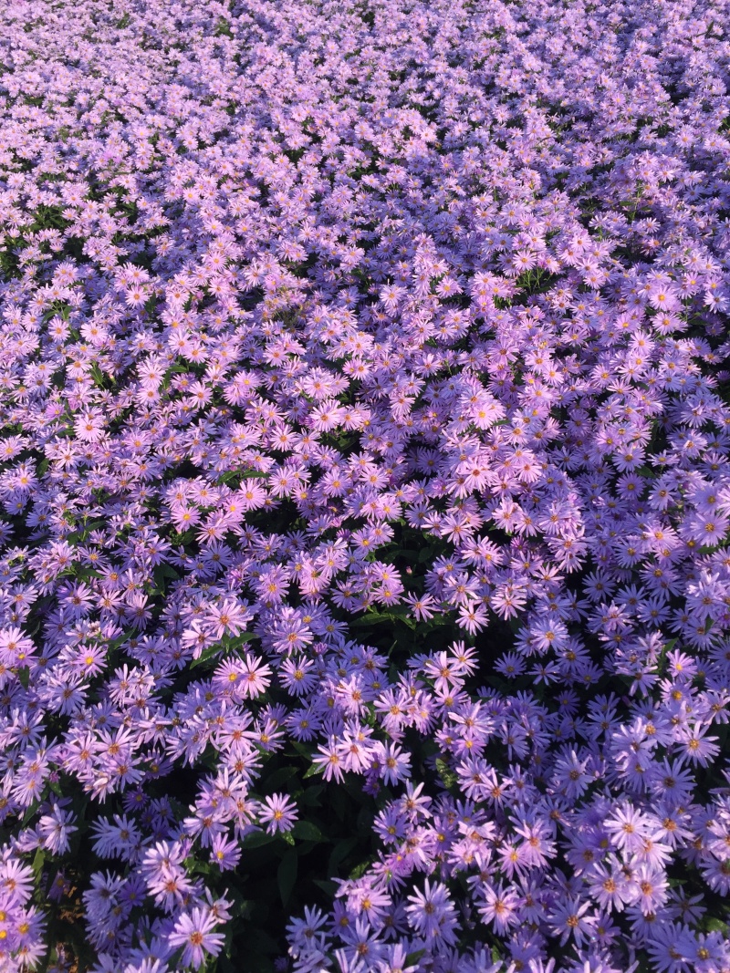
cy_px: 486
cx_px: 365
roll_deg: +6.6
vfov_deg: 61.7
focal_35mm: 29
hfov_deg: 48.2
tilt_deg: -37.8
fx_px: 816
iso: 32
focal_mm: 4.15
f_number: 2.2
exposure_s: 1/860
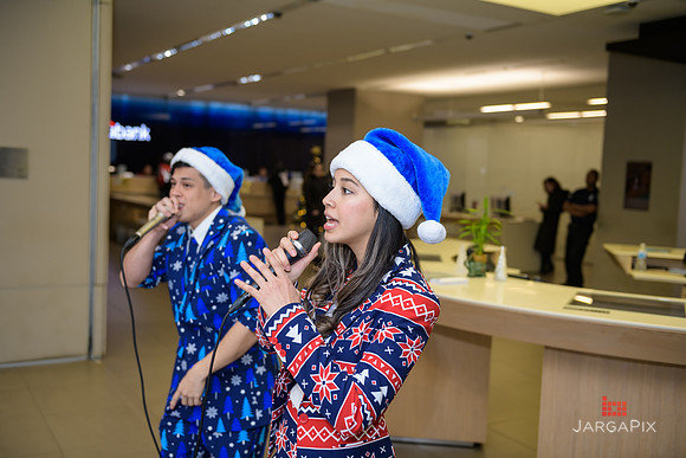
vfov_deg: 35.1
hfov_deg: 50.7
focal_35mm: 38
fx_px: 724
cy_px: 229
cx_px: 343
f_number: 3.2
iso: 400
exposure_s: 1/125
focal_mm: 38
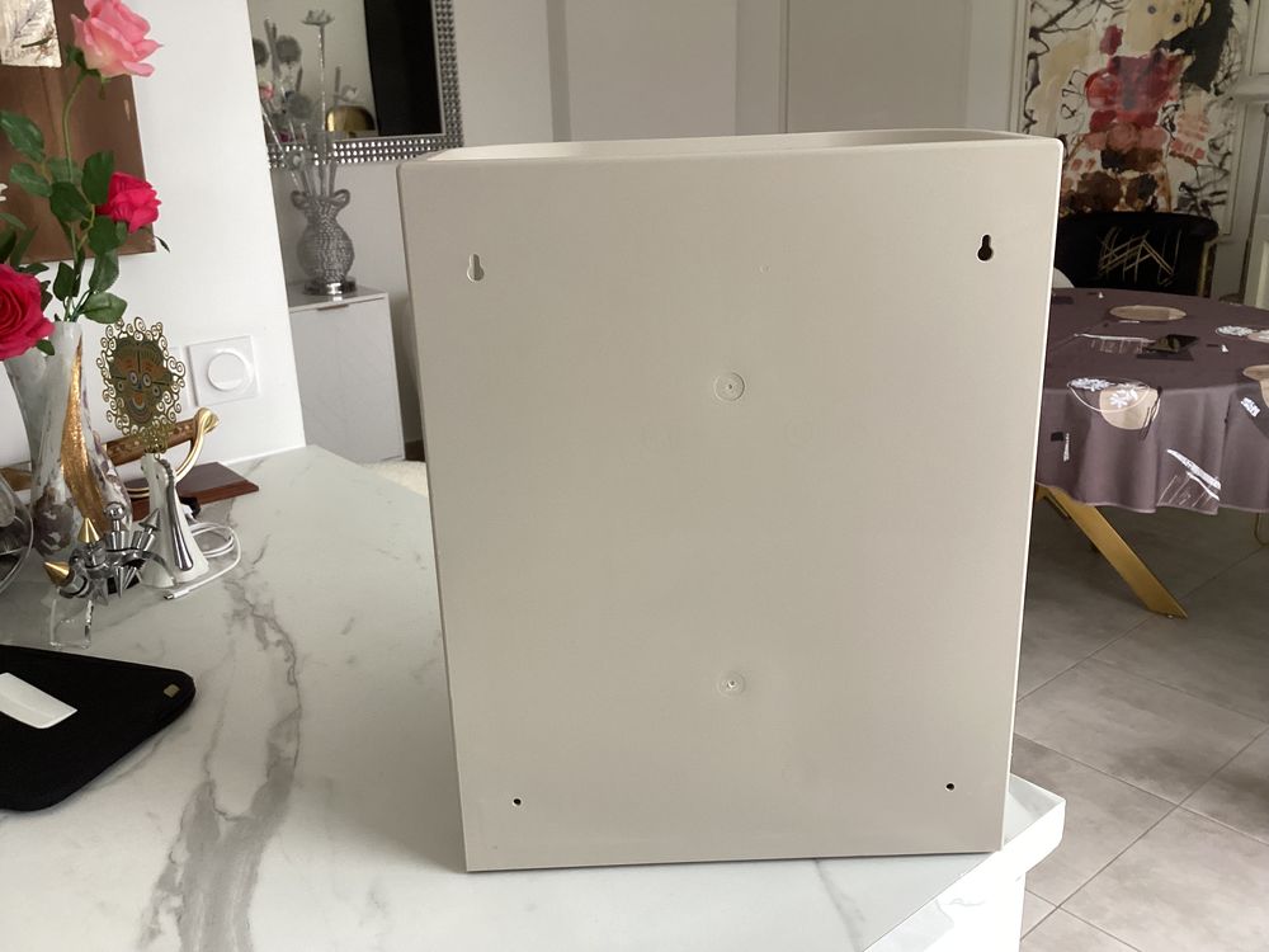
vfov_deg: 45.4
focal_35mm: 31
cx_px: 634
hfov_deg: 58.4
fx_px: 1136
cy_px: 476
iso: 100
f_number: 2.4
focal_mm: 3.3
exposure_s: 1/60
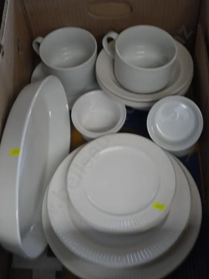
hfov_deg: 28.1
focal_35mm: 52
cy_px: 140
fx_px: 418
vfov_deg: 36.8
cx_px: 104
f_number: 5.3
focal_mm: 26
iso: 3200
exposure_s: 1/25
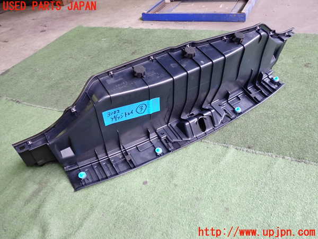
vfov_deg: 46.8
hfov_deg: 60.0
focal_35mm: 30
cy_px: 120
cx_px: 159
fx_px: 276
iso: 200
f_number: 2.3
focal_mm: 5.4
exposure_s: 1/40
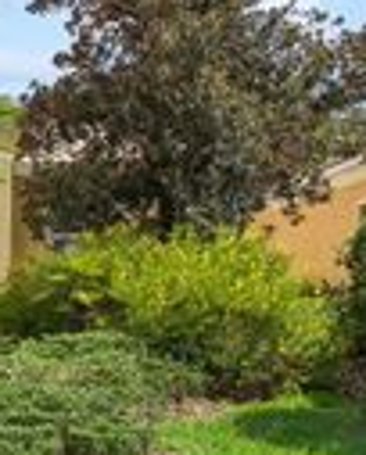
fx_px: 797
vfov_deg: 31.7
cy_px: 305
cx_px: -312
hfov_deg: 19.0
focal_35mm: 59
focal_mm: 16
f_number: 10
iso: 50
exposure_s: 1/50
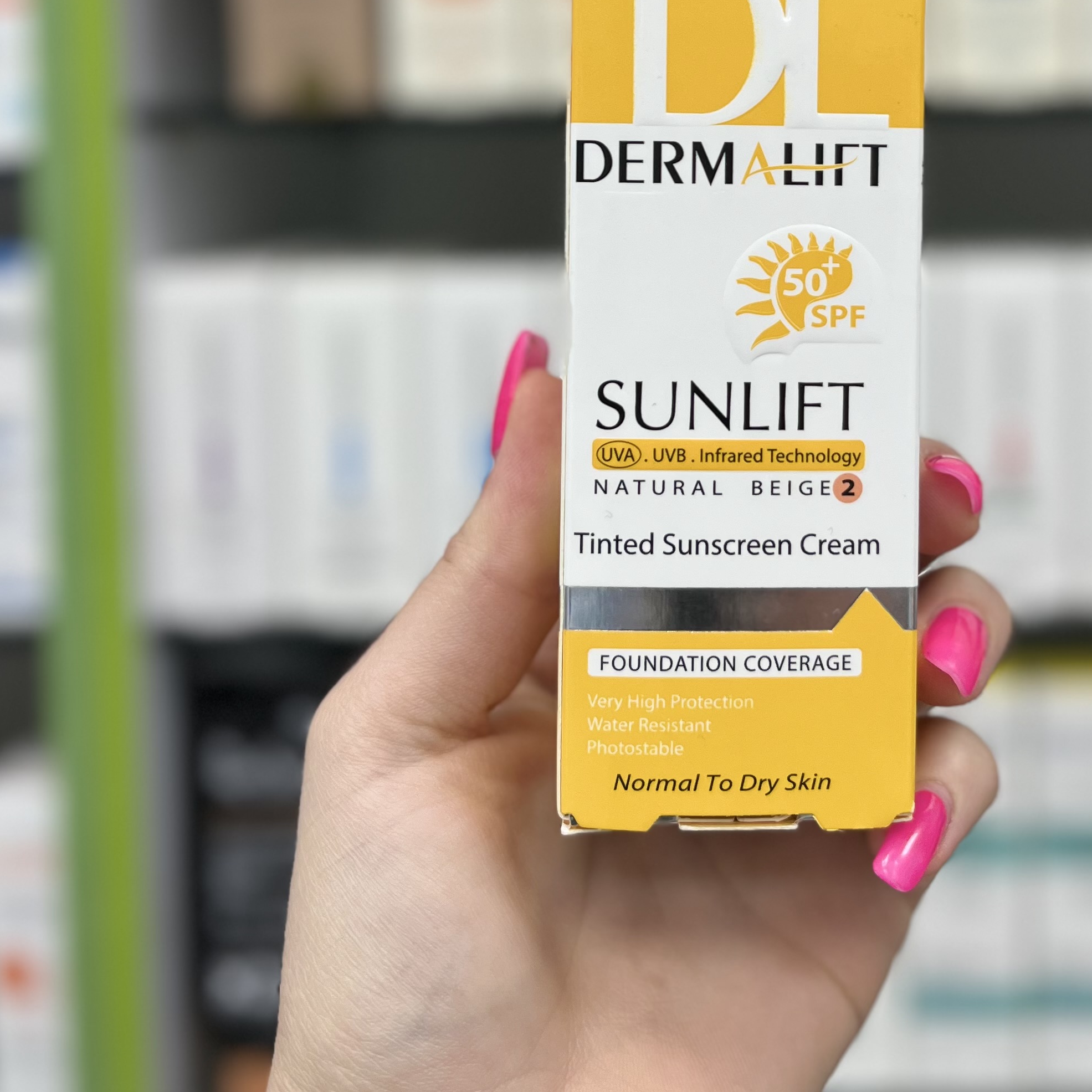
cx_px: 792
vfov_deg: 34.8
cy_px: 198
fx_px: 1677
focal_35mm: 47
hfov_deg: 35.4
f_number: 1.6
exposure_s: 1/100
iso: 32
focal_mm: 5.1
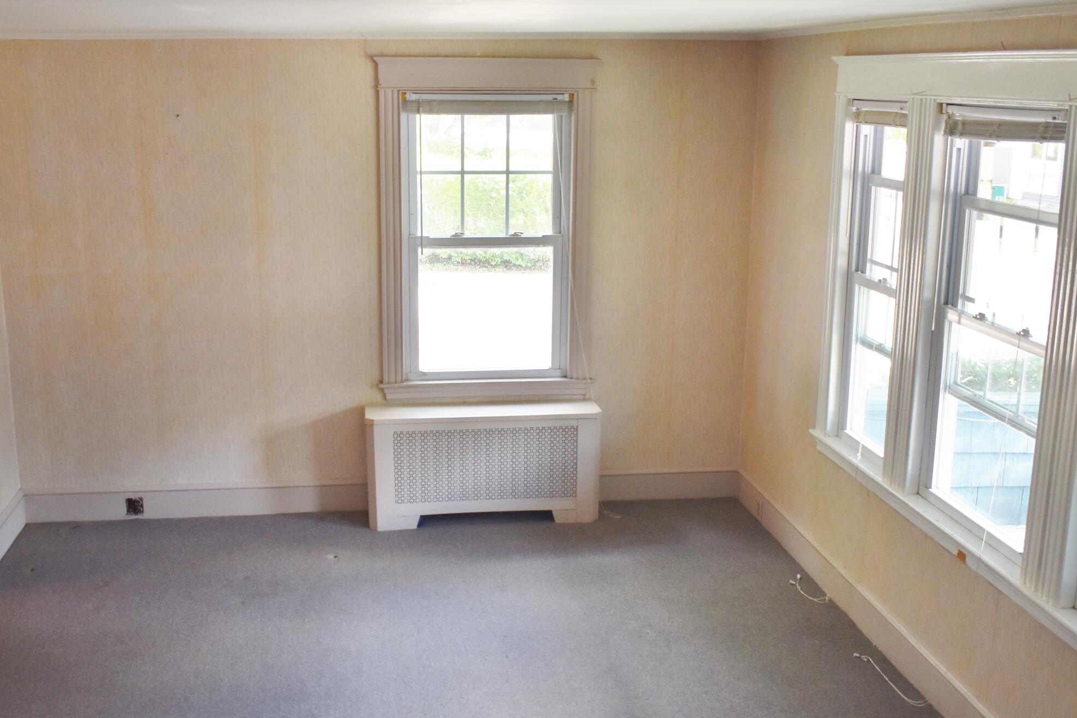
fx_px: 1226
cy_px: 413
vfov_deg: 32.6
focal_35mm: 41
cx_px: 504
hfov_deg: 47.4
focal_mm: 18
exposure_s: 1/250
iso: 720
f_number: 3.5
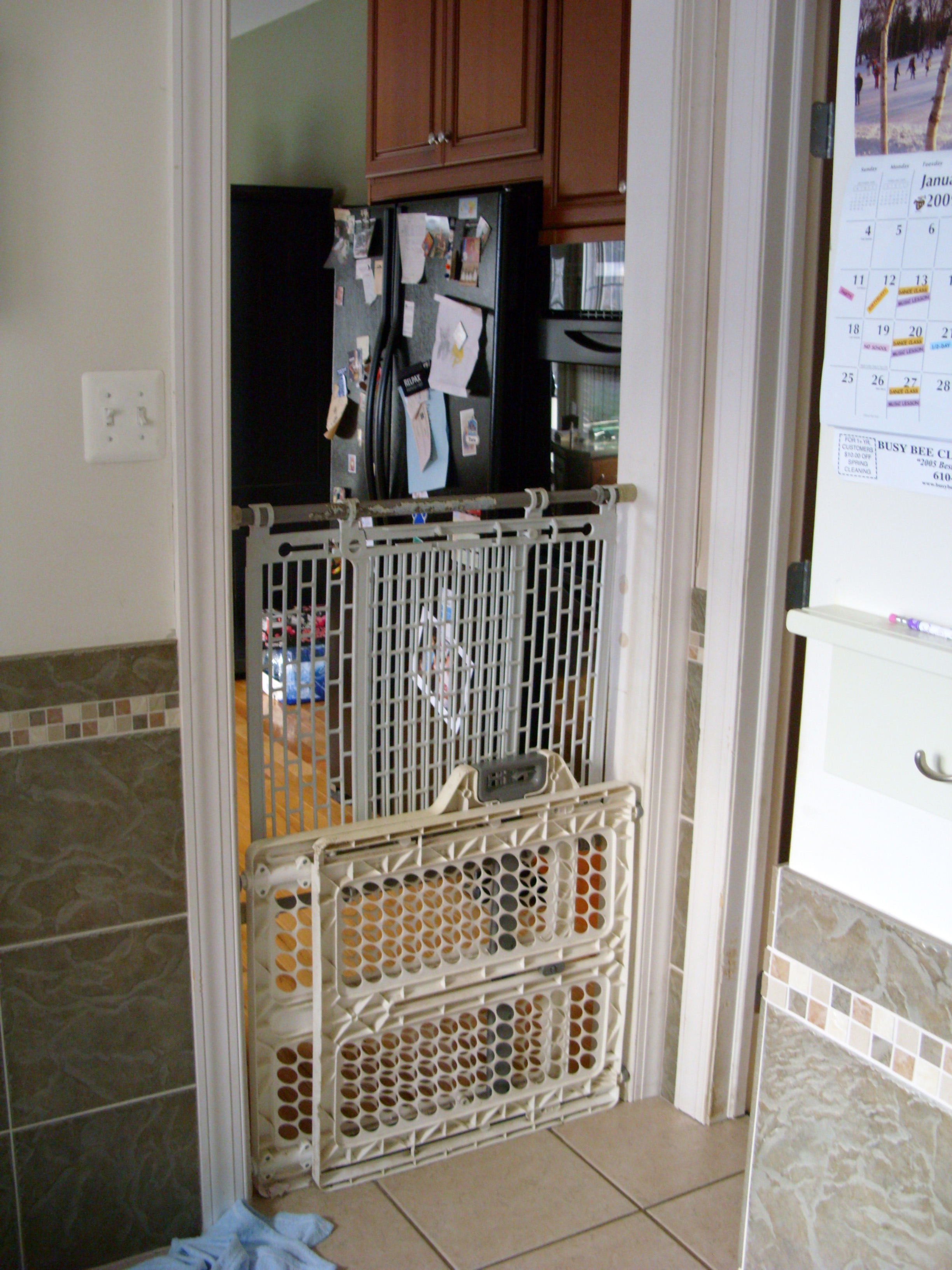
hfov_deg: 37.7
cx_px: 476
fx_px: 1393
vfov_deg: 49.0
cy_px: 635
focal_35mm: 38
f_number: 2.8
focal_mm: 6.3
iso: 300
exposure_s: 1/14
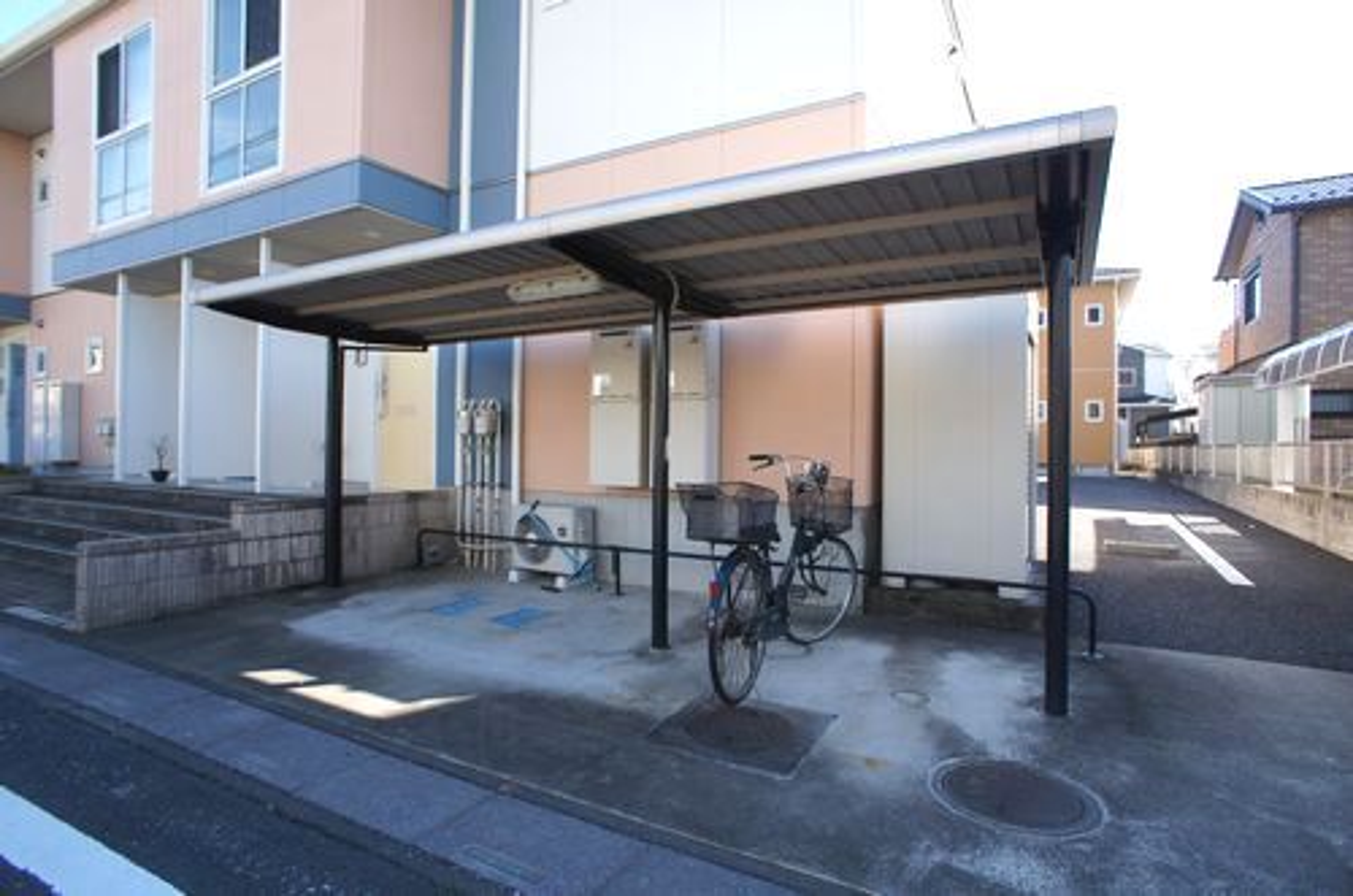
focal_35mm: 24
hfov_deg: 73.9
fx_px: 900
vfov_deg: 52.9
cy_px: 448
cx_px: 676
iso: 200
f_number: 6.3
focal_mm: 16
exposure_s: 1/160
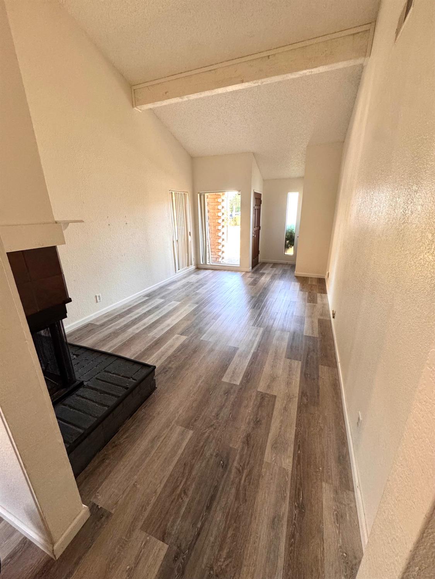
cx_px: 218
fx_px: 235
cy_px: 290
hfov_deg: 85.7
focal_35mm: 14
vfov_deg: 102.1
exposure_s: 1/99
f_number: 2.2
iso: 250
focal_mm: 2.22
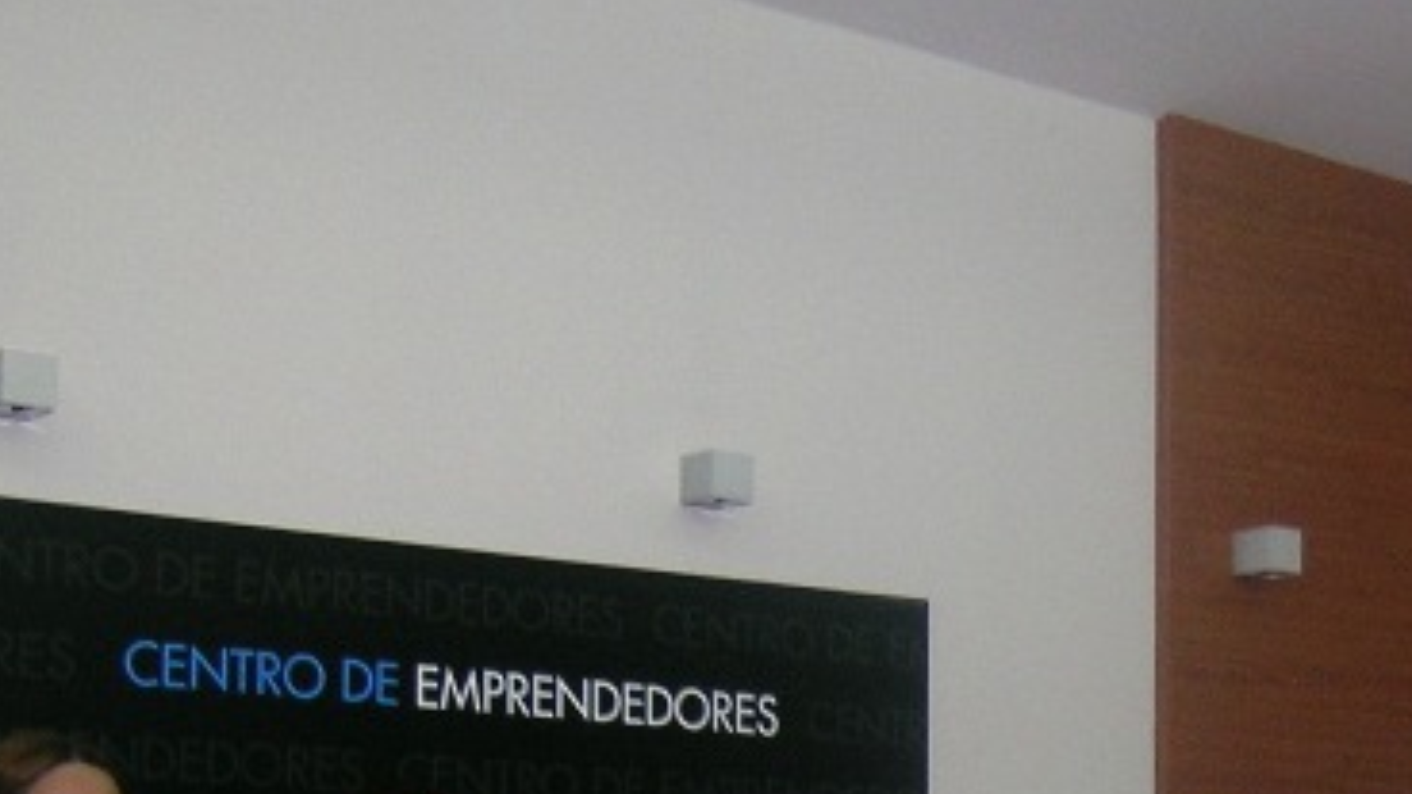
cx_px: 1287
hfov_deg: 24.0
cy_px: 993
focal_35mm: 86
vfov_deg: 13.6
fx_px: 3220
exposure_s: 1/60.1
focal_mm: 5.8
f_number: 2.8
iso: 50
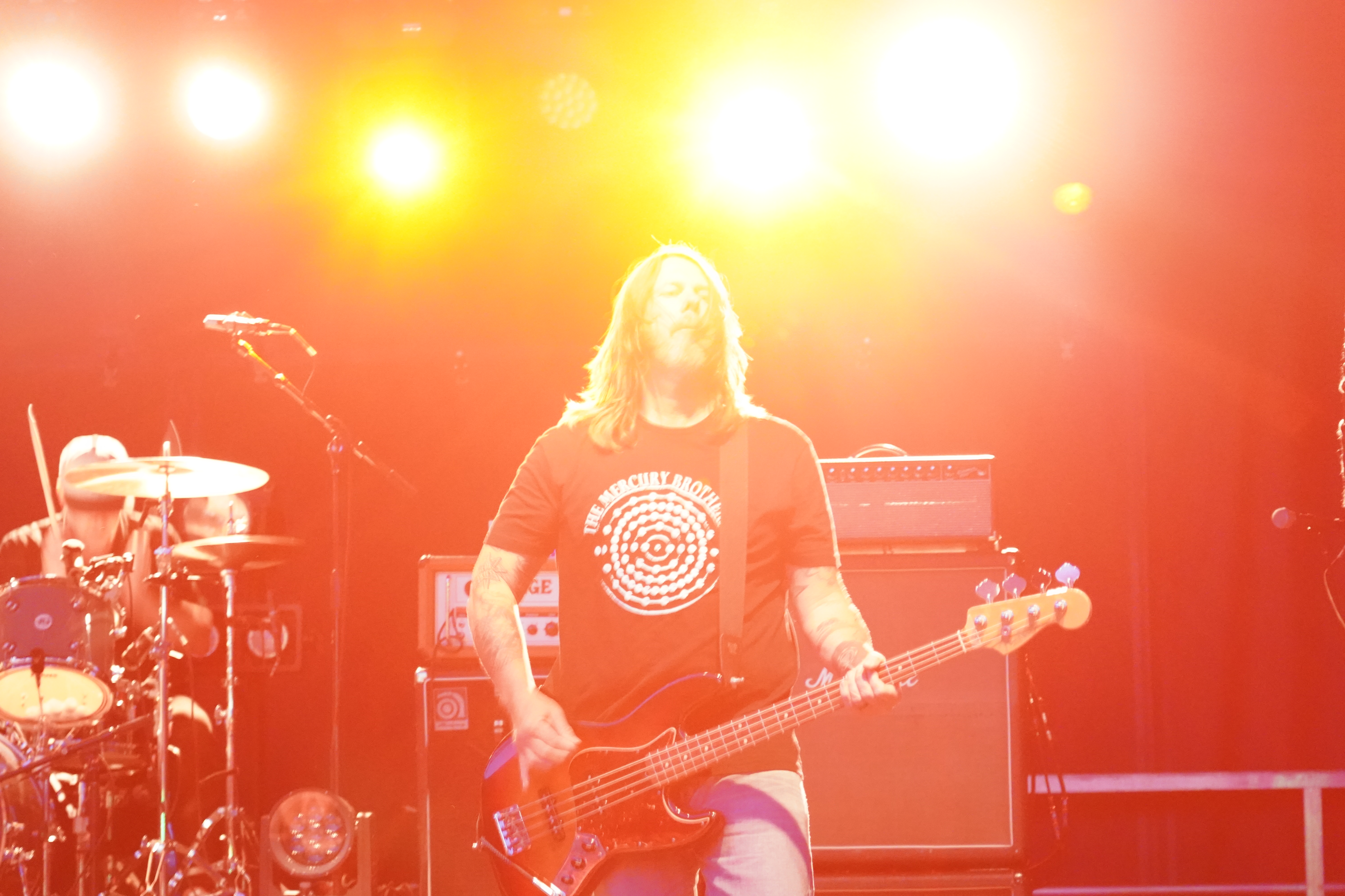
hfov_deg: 19.5
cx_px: 672
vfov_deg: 13.0
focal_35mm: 105
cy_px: 448
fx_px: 3923
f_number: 4
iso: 12800
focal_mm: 105
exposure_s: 1/30
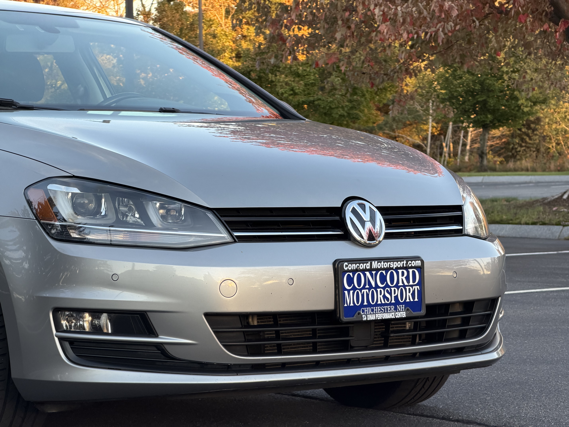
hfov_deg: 19.6
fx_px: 1644
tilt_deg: -2.1
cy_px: 214
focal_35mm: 100
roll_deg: +1.2
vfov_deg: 14.8
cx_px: 284
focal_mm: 16.89
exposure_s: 1/121
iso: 125
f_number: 2.8
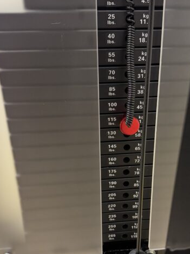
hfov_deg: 35.0
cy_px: 149
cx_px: 115
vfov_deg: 45.6
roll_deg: +0.3
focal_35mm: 41
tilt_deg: -23.3
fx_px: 300
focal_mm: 6.76
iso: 800
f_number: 1.78
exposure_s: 1/33
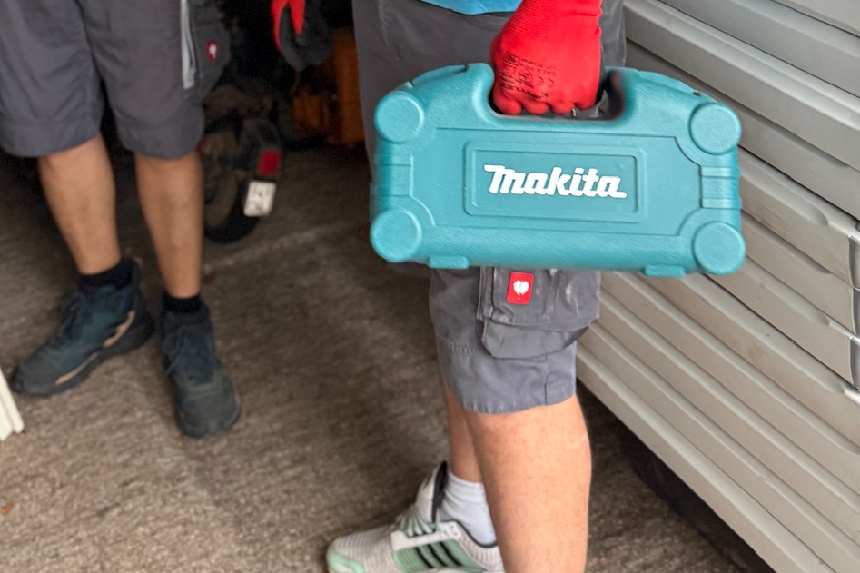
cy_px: -140
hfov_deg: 36.8
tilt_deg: -12.2
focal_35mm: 54
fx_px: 1290
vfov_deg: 22.7
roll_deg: +2.5
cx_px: 388
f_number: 1.78
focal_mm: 6.76
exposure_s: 1/60
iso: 400
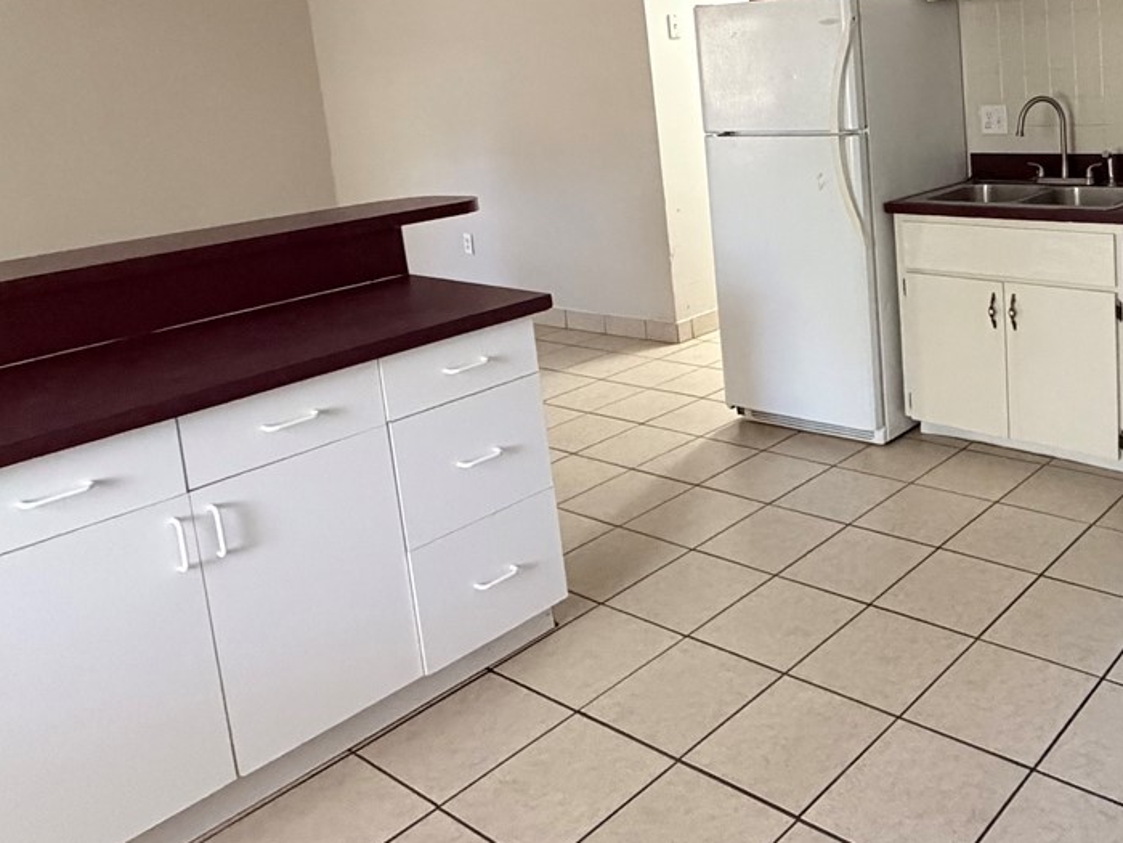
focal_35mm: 32
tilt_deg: -7.7
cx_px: 947
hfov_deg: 52.0
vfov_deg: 42.4
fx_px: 1038
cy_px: 181
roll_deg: +4.9
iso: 800
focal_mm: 2.22
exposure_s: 1/60
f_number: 2.2
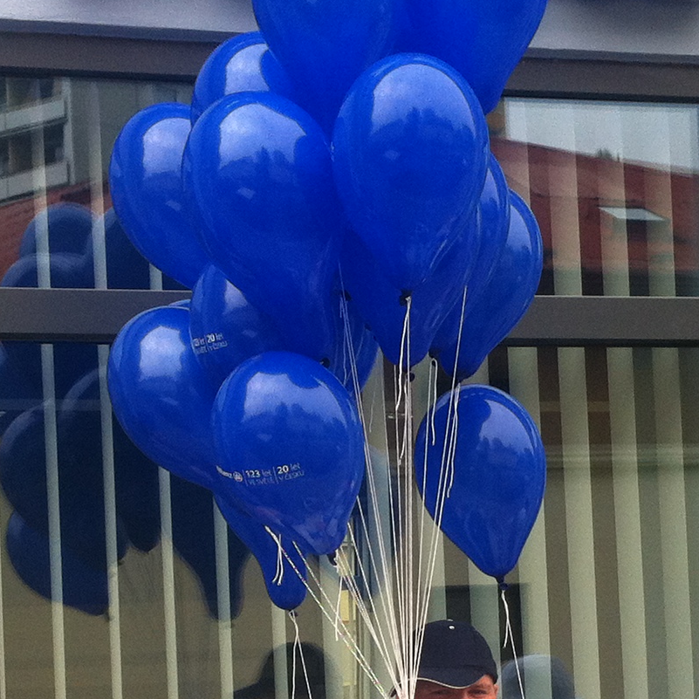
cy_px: 567
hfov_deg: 17.4
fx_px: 2285
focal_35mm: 100
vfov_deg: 17.2
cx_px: 372
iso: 80
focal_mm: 3.85
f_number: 2.8
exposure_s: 1/425
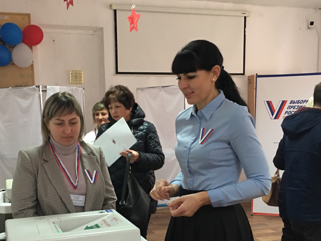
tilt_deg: -9.4
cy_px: 188
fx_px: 436
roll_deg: +0.1
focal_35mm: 47
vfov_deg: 30.2
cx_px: 145
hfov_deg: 40.4
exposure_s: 1/10
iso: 80
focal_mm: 4.15
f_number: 2.2
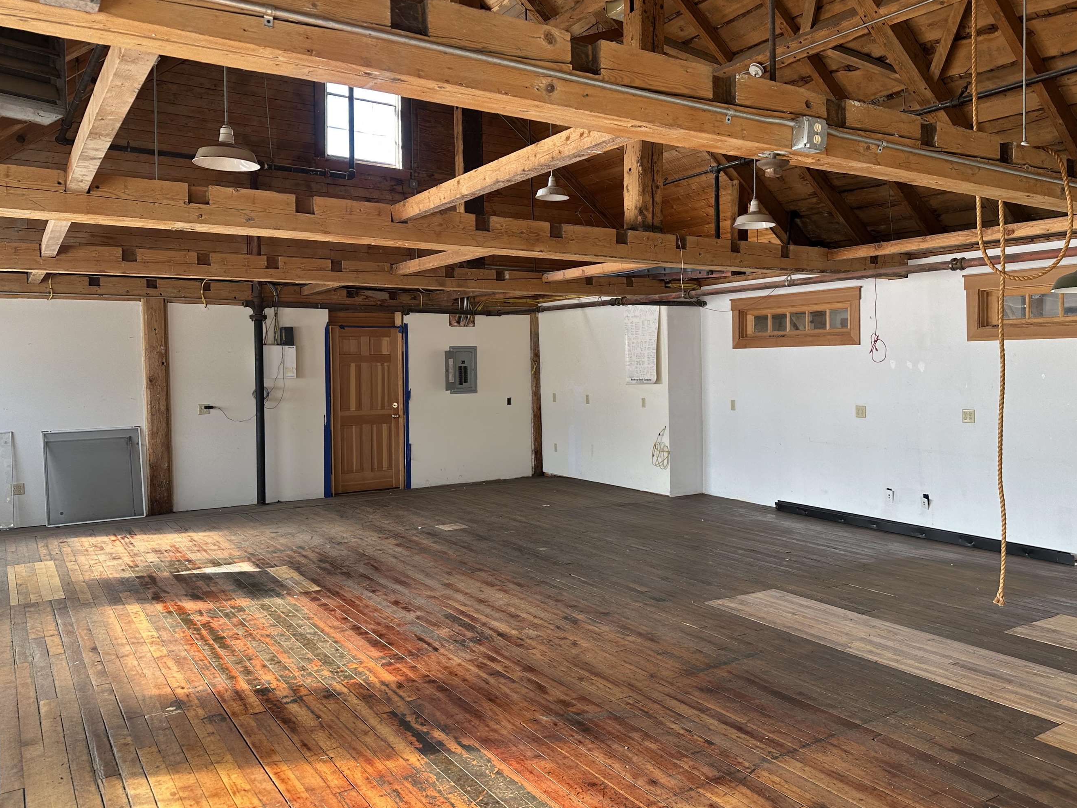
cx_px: 607
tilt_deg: -3.1
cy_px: 383
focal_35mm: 28
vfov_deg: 49.7
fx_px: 871
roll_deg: +1.6
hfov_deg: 63.2
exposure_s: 1/130
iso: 80
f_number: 1.78
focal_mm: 6.86
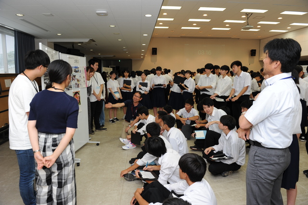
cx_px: 154
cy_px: 102
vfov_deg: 53.1
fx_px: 205
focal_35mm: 24
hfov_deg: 73.8
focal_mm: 24
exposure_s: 1/60
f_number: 5.6
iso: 400
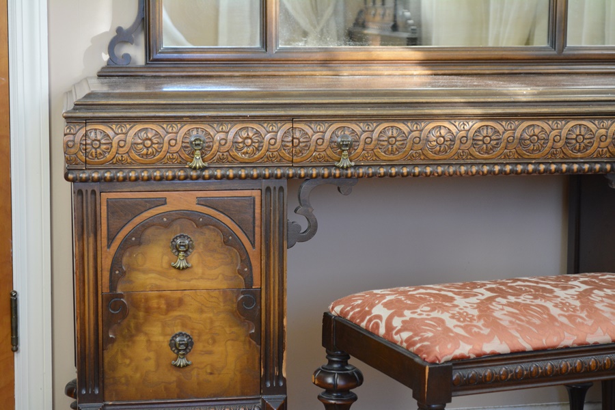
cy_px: 205
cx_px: 308
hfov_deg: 24.6
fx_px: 1409
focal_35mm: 82
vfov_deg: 16.6
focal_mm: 55
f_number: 5.6
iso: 800
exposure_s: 1/50
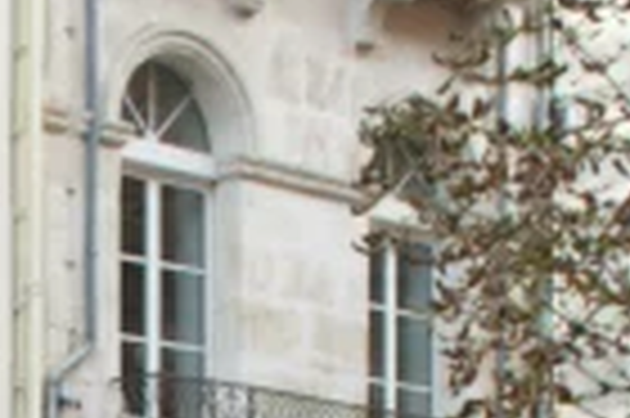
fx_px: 2867
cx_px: -310
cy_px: 960
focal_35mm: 164
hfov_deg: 12.0
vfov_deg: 7.8
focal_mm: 20
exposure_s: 1/60
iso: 200
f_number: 6.3
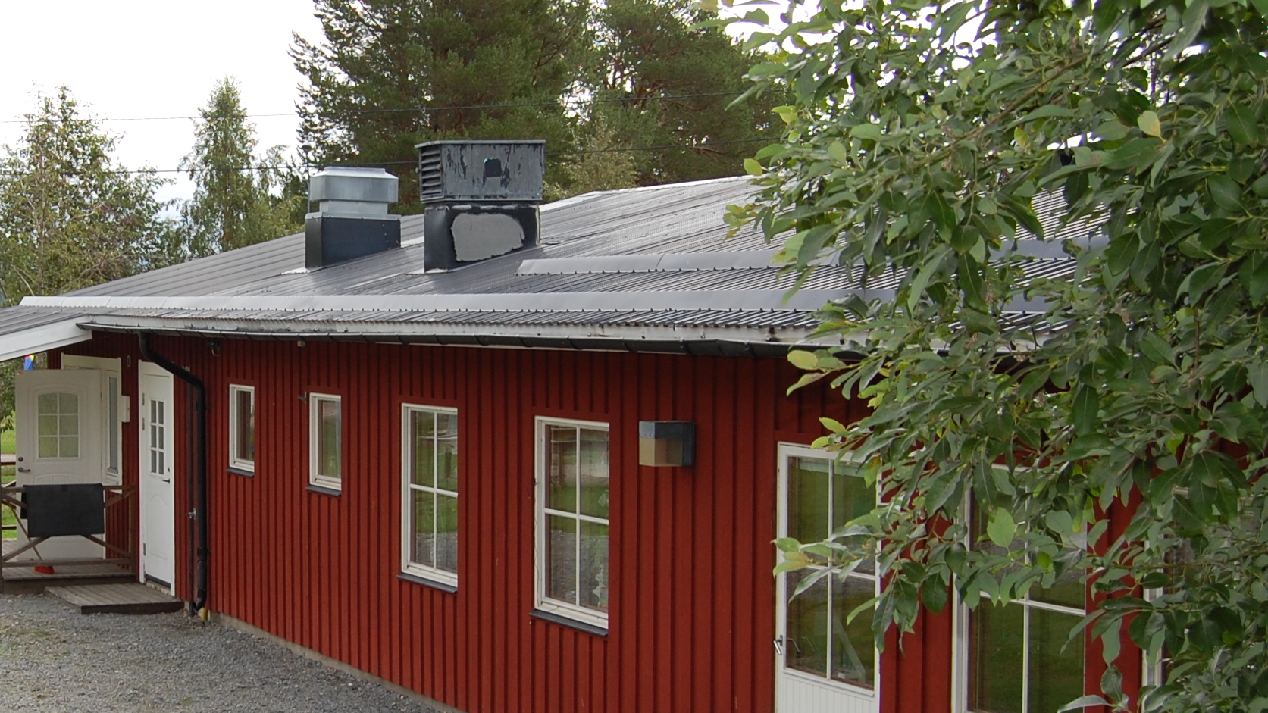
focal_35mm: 65
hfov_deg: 31.6
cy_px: 383
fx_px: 2183
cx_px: 259
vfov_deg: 18.5
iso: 280
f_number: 5.6
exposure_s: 1/500
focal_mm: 23
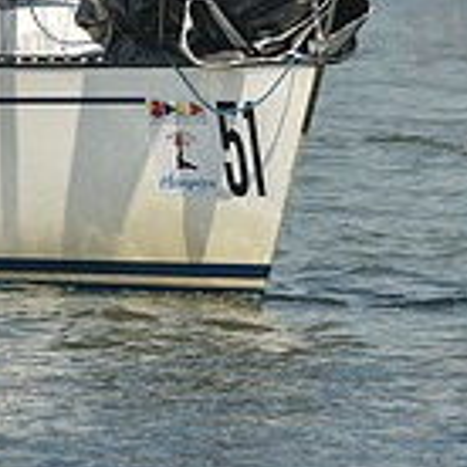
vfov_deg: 1.8
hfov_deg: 1.8
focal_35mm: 968
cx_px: 234
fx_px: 14775
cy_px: -137
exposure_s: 1/1250
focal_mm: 270
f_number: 8
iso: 320
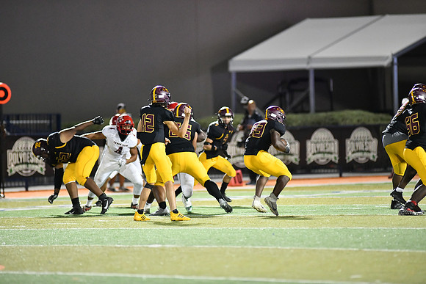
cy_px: 142
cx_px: 213
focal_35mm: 300
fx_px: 3551
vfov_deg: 4.6
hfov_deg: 6.9
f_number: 2.8
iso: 7200
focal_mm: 300
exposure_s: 1/1000
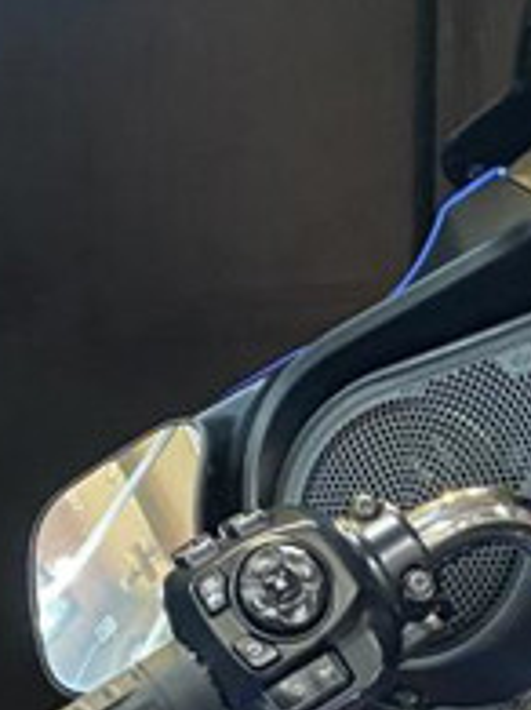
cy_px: 1294
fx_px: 2908
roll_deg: -5.5
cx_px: 877
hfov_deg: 10.0
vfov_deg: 12.6
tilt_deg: -30.8
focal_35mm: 142
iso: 400
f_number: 1.8
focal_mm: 4.25
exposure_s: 1/60
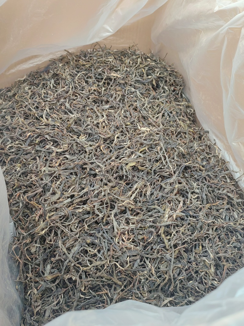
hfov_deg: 41.8
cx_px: 122
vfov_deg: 54.0
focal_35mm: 34
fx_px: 320
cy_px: 163
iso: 160
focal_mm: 5.52
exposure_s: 1/50
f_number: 1.9
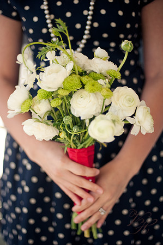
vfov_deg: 39.6
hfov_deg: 26.9
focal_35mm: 50
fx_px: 340
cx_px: 82
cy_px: 122
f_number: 1.4
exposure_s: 1/2000
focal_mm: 50
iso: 200
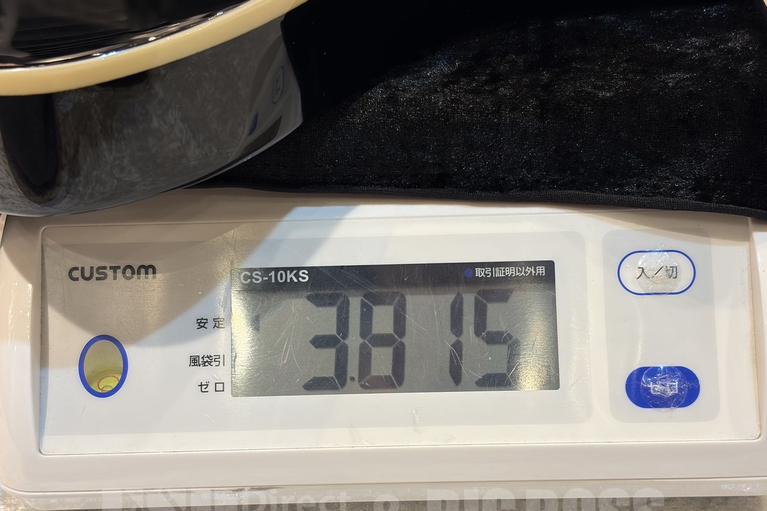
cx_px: 384
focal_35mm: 55
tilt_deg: -43.4
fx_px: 1172
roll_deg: +4.2
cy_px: 274
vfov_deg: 24.6
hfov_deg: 36.3
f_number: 1.6
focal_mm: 5.96
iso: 80
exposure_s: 1/60
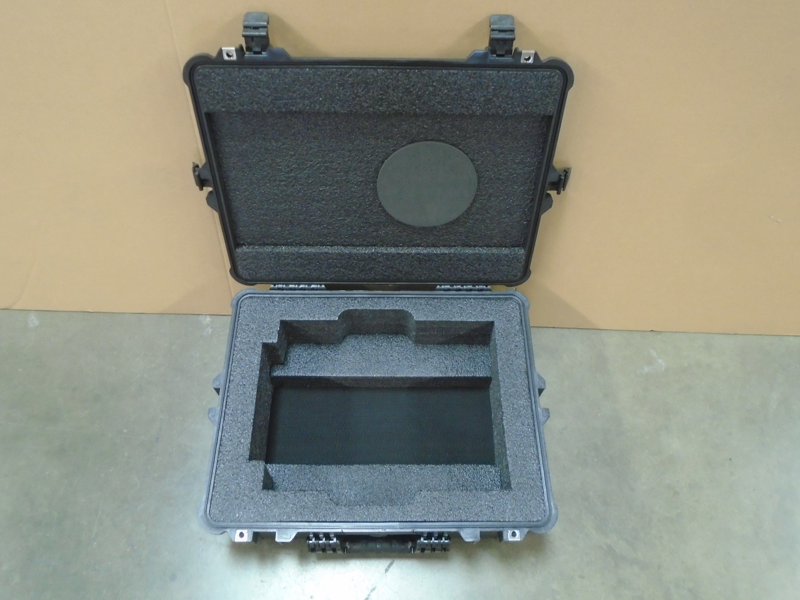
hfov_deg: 67.3
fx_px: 601
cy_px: 300
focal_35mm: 26
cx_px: 400
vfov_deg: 53.1
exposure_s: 1/10
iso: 400
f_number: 3.2
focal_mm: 4.6
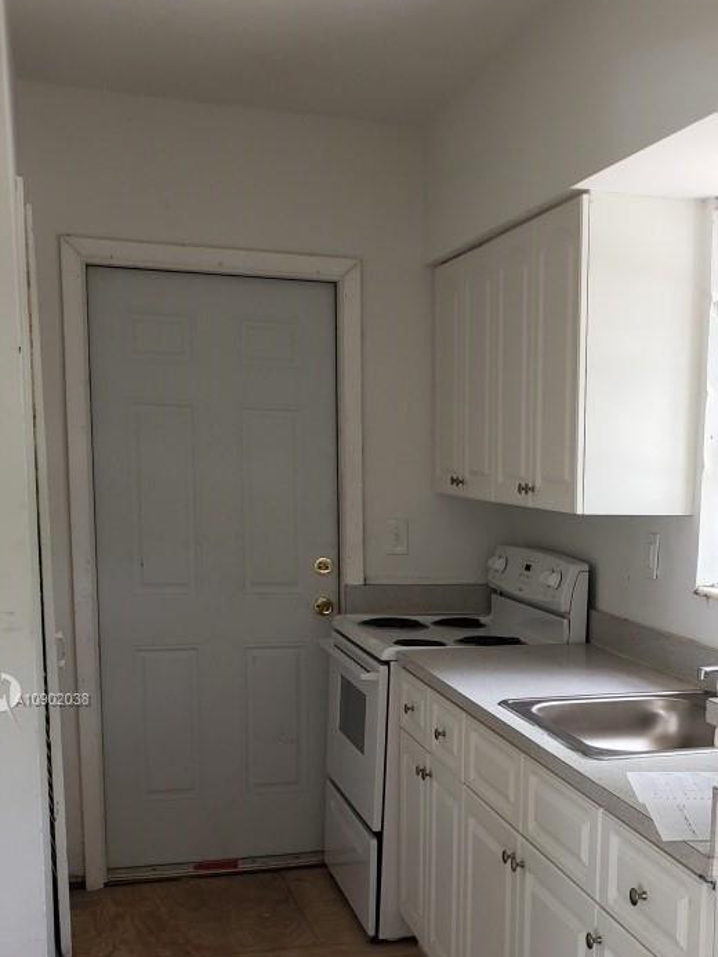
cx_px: 588
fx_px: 1244
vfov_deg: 41.0
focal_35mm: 45
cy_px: 700
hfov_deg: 31.3
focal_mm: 4.3
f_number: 2.4
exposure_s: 1/50
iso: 100
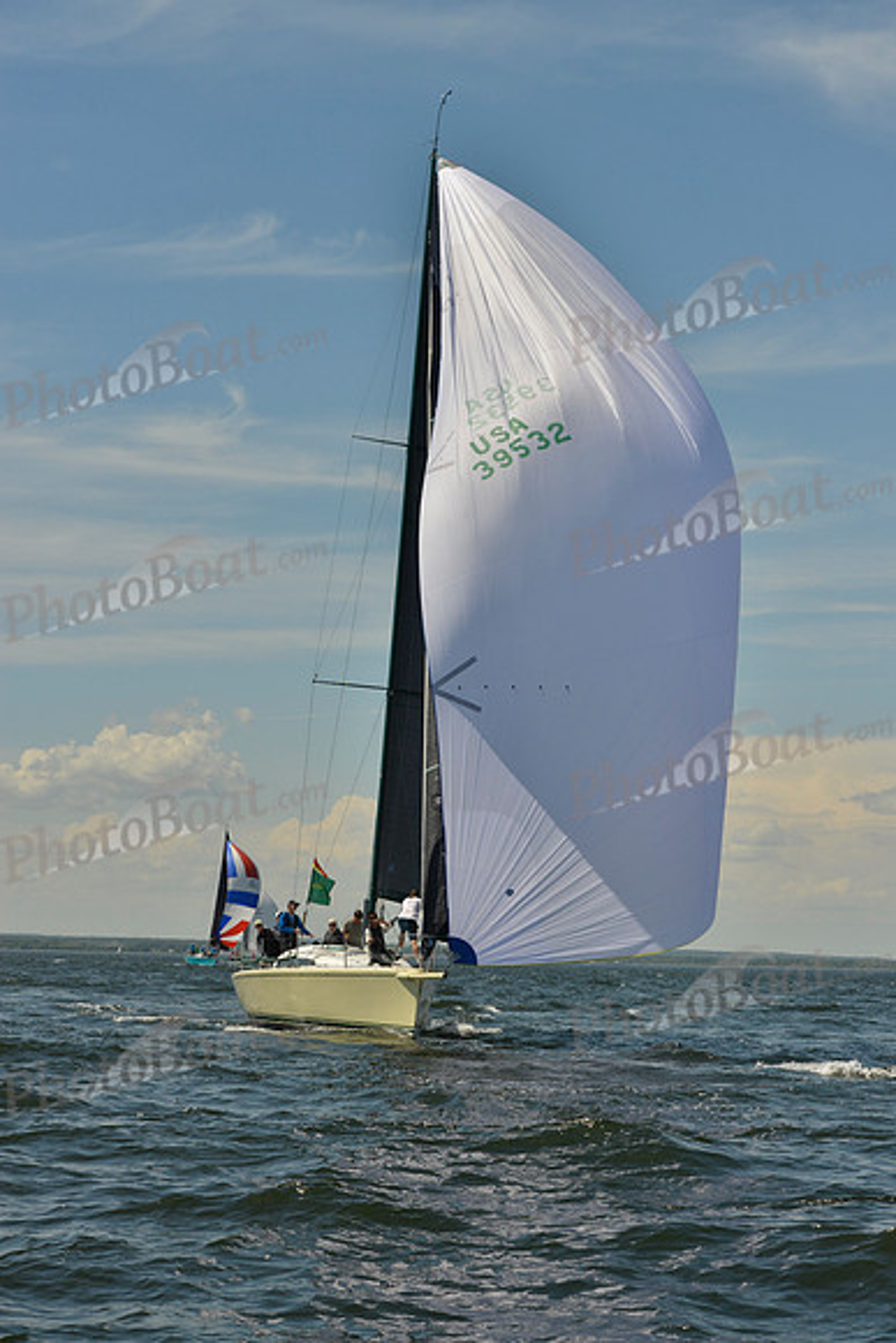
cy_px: 672
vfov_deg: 28.8
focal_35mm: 70
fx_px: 2612
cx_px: 448
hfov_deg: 19.5
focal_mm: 70
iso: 280
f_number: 10
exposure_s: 1/1600
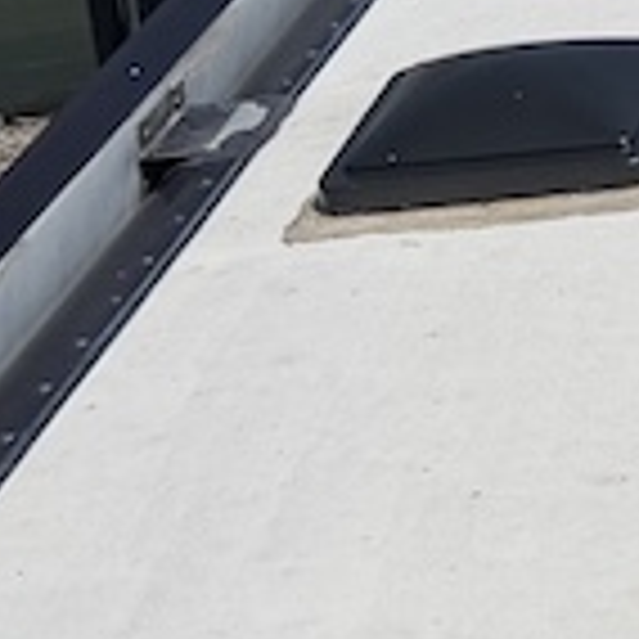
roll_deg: +1.4
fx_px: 3112
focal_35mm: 149
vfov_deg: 11.7
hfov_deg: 10.9
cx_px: 1197
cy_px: 230
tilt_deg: -22.3
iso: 80
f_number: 1.78
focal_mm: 6.76
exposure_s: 1/22727
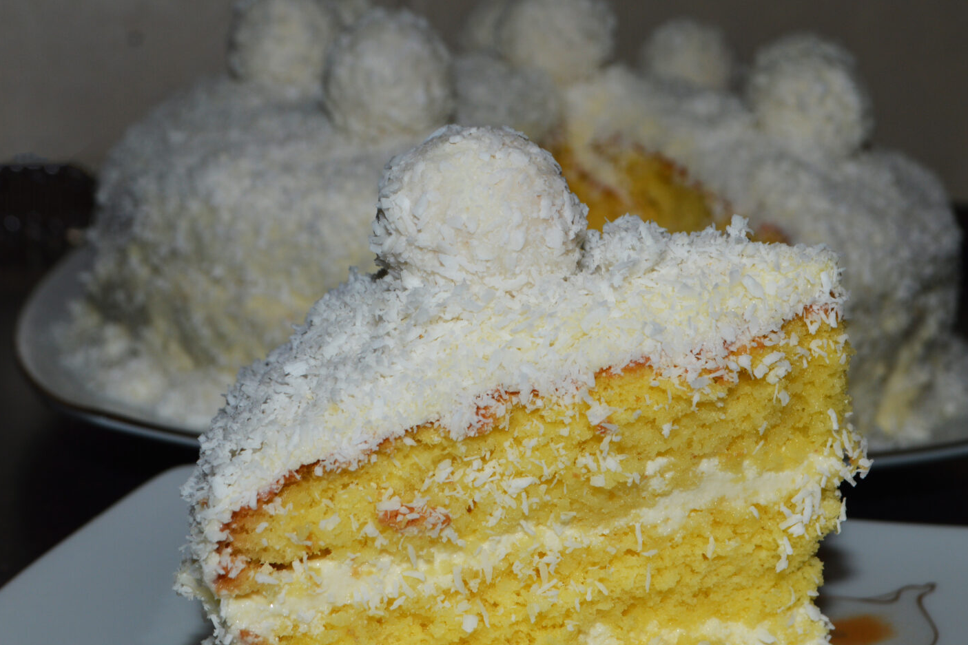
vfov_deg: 19.0
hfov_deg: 28.2
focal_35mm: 72
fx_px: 1928
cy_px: 417
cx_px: 543
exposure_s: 1/60
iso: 100
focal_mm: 35
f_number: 8
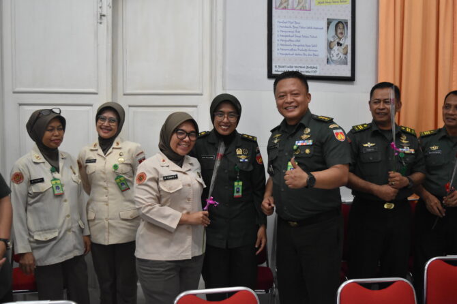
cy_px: 152
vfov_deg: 34.2
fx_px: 495
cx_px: 228
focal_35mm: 39
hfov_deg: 49.6
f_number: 4
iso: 3200
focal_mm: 26
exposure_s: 1/100
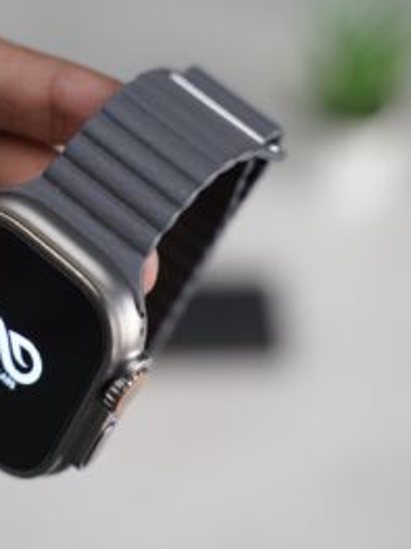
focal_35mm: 76
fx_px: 1204
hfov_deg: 19.1
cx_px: 73
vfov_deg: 25.7
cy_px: 274
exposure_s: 1/90
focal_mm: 52
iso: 1250
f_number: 3.5
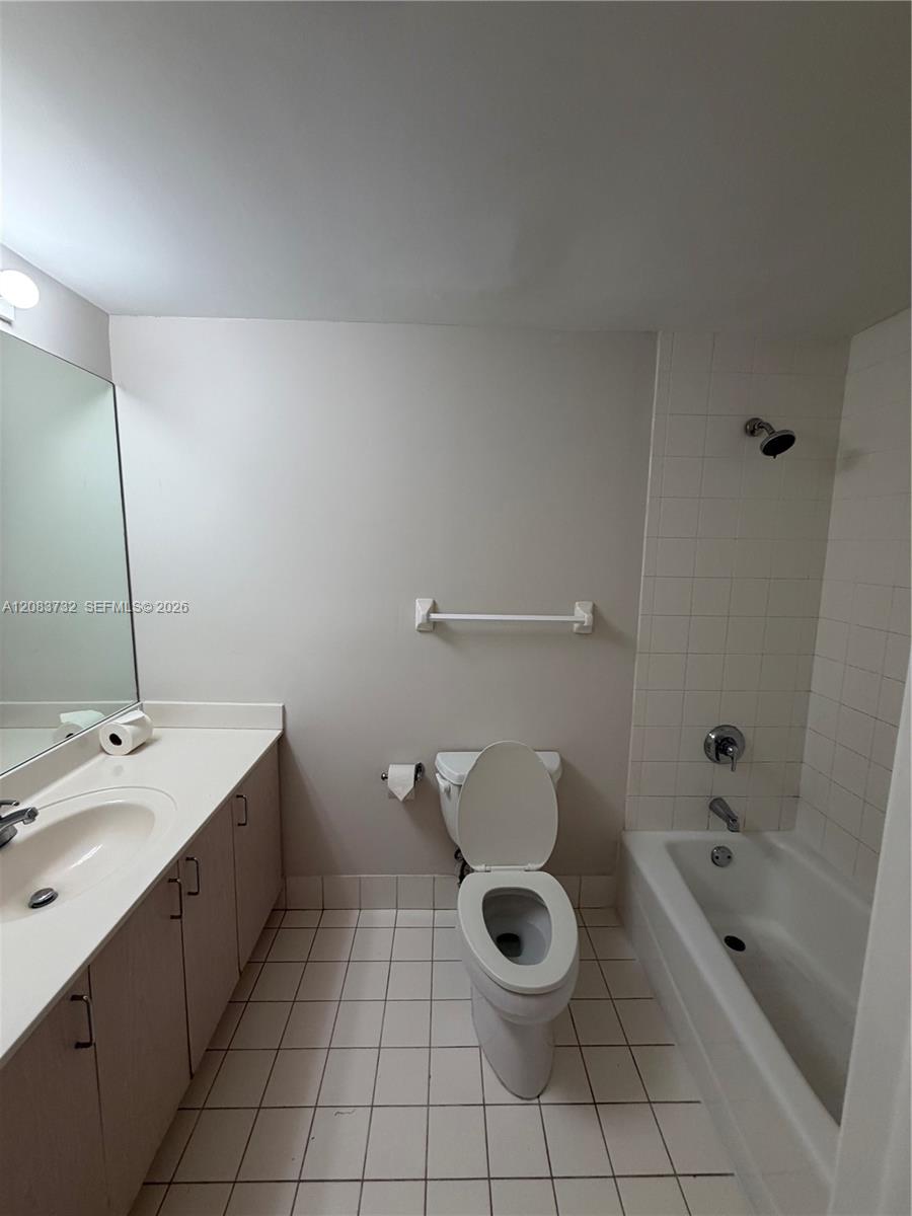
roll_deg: -0.2
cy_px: 608
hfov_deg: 85.7
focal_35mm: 14
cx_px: 456
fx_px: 492
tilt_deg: -7.9
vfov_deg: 102.1
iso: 200
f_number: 2.2
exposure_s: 1/120
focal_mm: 2.22
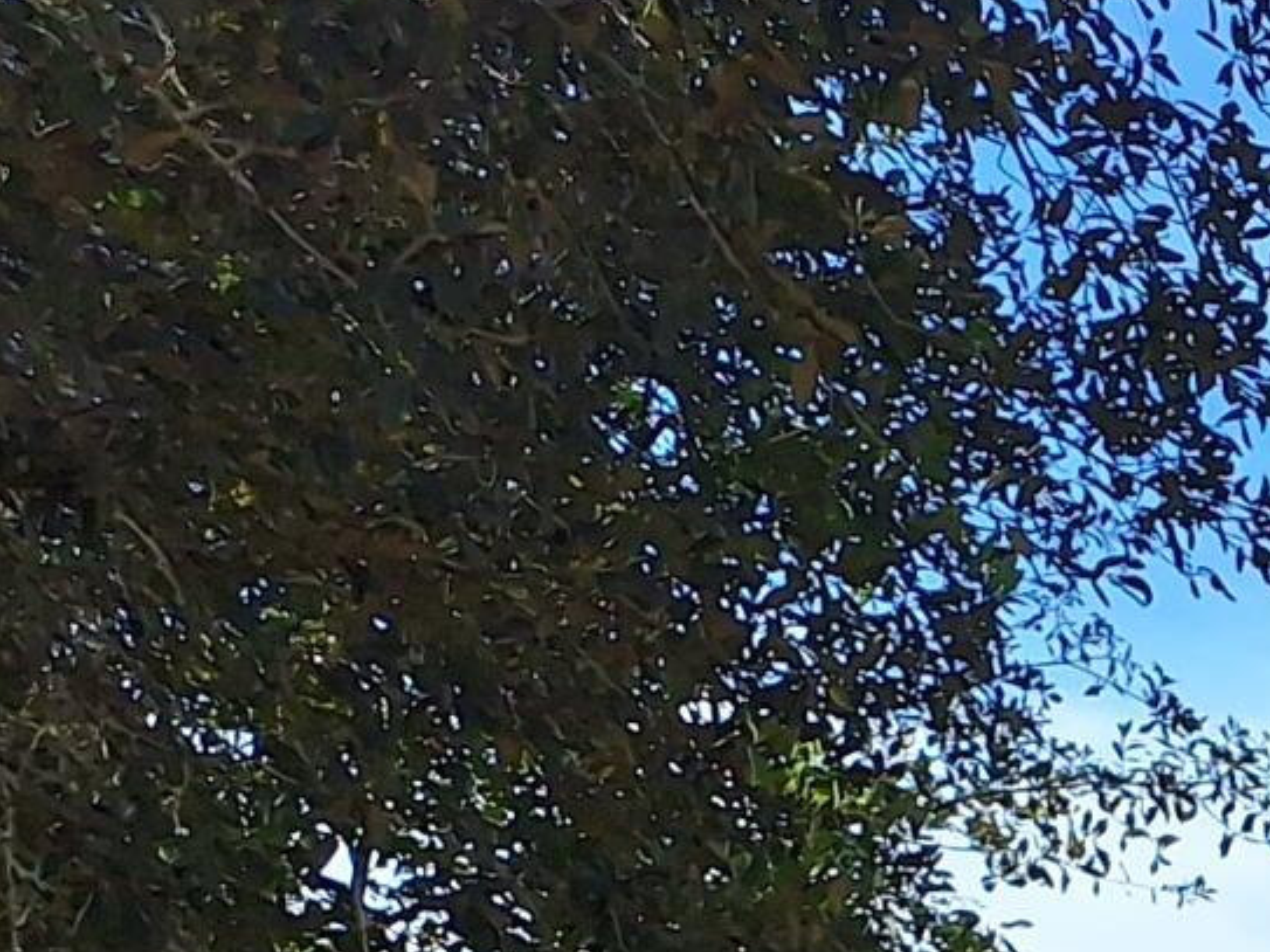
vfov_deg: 9.7
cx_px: 3314
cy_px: 2561
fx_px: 4658
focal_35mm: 127
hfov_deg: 11.7
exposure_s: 1/2315
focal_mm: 5.54
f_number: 1.8
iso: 40
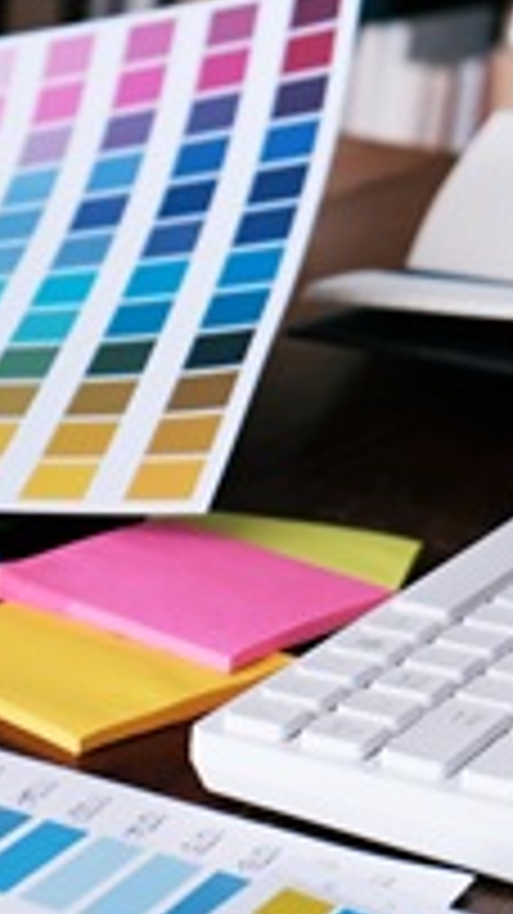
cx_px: -315
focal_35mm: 111
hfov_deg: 10.4
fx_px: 2688
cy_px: 570
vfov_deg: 19.3
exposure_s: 1/125
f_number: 3.2
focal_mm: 28.9
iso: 200
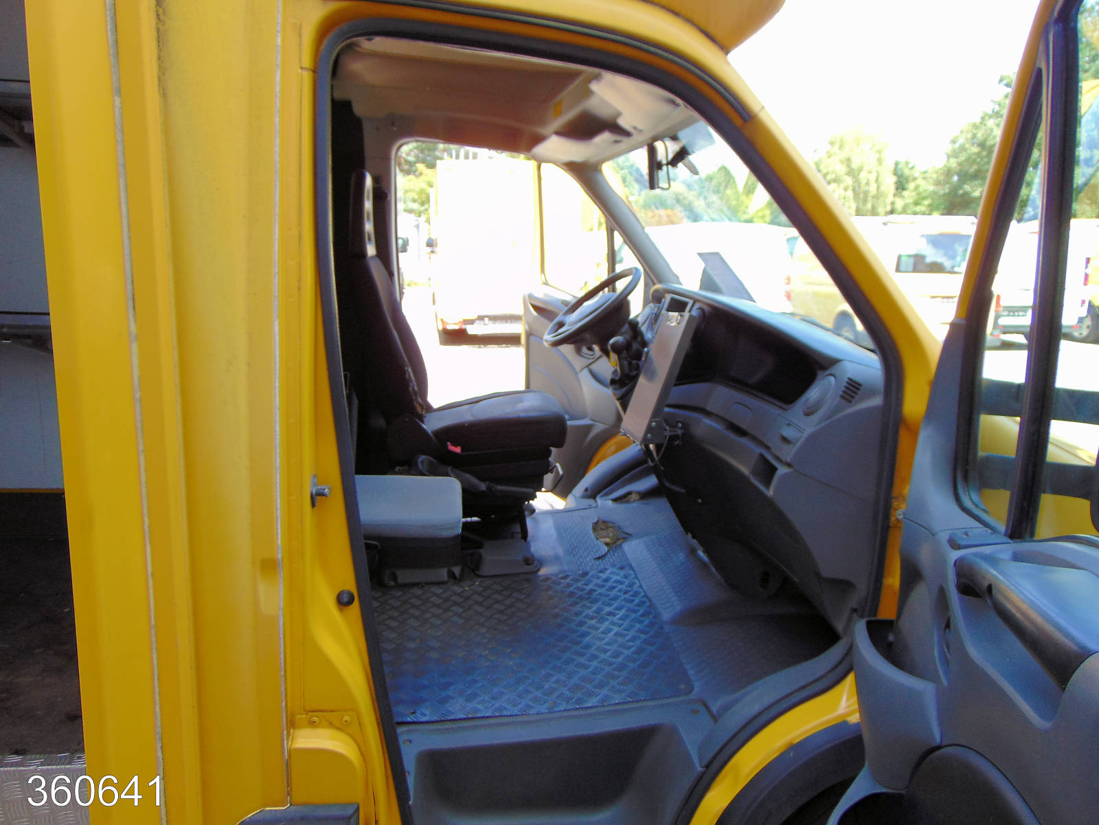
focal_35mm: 25
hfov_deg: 69.4
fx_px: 794
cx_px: 550
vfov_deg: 54.9
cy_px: 412
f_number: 3
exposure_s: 1/60
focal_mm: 4.5
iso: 80
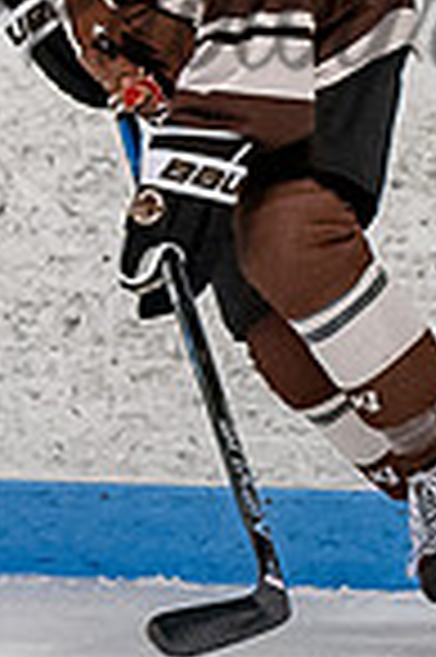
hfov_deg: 1.4
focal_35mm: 1010
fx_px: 18391
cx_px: 468
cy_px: -83
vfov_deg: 2.0
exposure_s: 1/800
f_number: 3.2
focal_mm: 95
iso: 2000
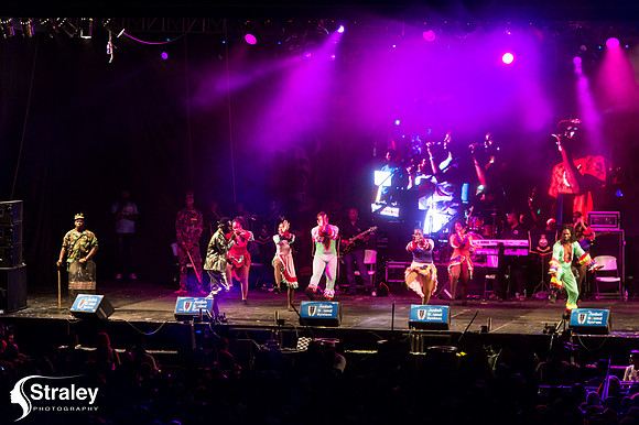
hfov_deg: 12.1
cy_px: 212
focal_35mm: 170
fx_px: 3016
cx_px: 320
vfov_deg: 8.1
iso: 3200
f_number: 5.6
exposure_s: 1/200
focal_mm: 170
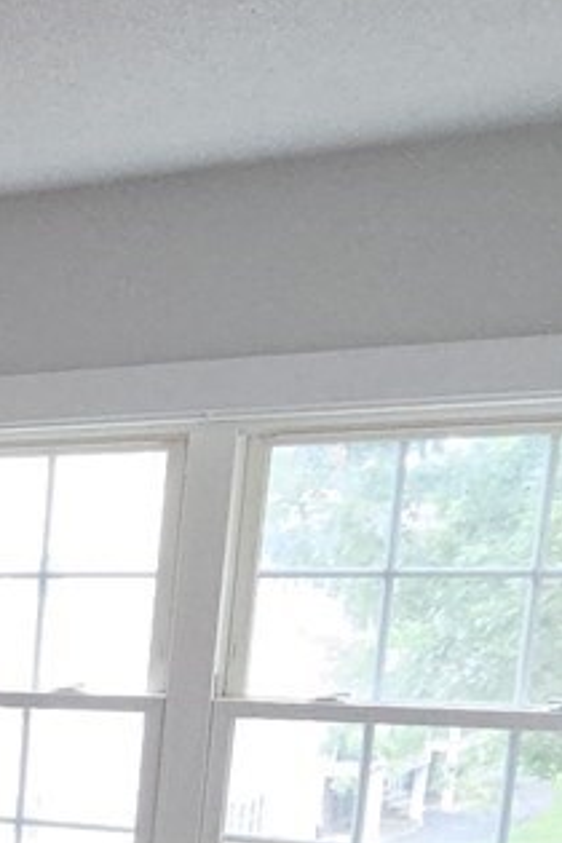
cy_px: 875
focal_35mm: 66
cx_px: -733
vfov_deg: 28.3
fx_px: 1545
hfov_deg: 14.6
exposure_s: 1/60
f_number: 2.2
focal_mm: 2.2
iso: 250
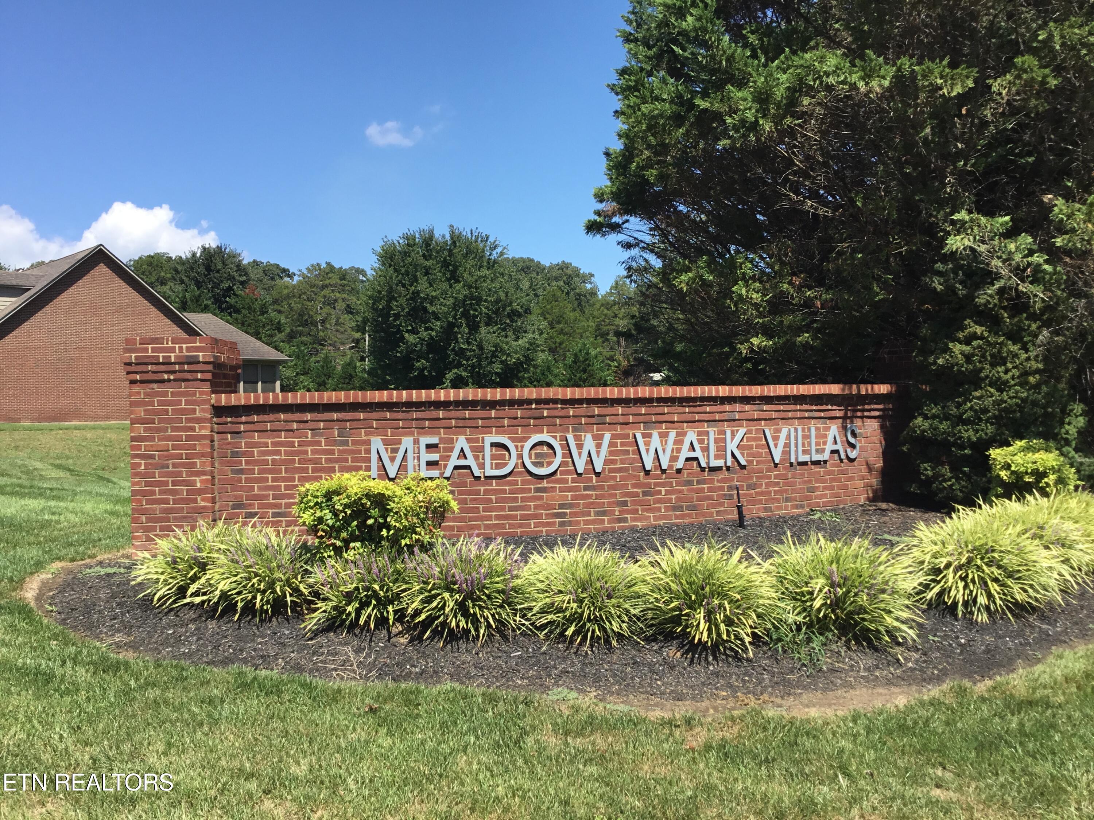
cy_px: 410
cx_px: 547
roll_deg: +1.9
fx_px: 980
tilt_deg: +0.3
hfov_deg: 58.4
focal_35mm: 31
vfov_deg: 45.4
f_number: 2.4
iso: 25
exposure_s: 1/936
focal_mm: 3.3
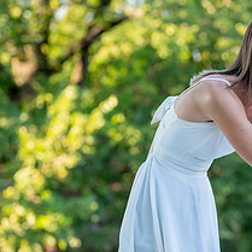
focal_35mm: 190
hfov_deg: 9.1
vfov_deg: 9.2
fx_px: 1565
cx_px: 265
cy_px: 185
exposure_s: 1/640
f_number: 1.8
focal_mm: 50
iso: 250
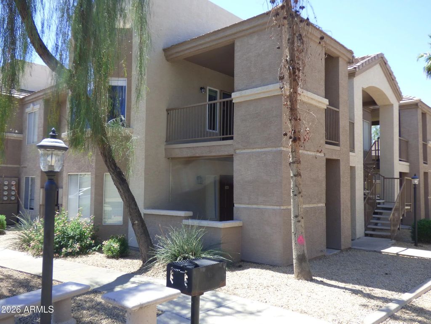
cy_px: 162
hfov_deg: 61.7
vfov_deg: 48.2
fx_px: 361
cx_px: 216
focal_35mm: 29
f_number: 3.2
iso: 100
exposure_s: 1/400
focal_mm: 5.04
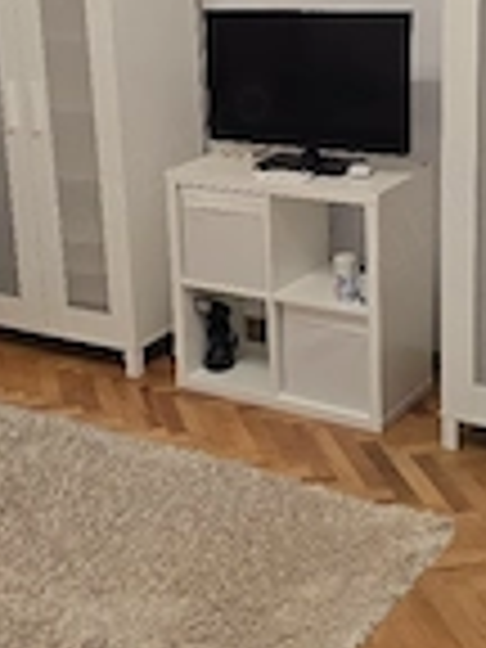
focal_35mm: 64
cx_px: 216
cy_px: 243
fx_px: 1198
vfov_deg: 30.1
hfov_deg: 22.9
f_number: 1.7
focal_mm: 6.3
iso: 320
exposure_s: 1/101
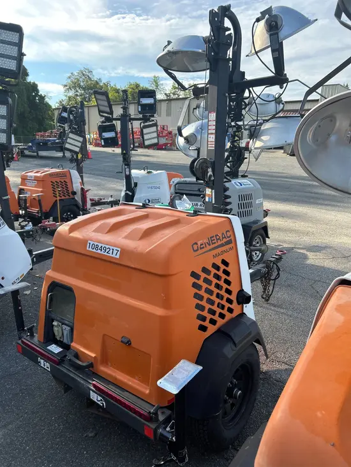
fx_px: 351
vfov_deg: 67.3
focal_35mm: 26
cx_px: 176
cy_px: 234
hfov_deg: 53.1
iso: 50
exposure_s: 1/965
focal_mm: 5.7
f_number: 1.5
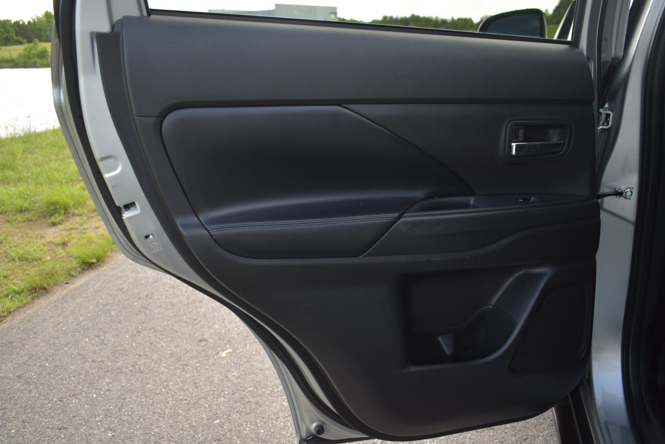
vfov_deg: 43.6
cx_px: 332
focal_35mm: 30
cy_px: 222
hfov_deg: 61.9
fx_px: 554
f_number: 3.5
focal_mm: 20
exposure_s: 1/100
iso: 100
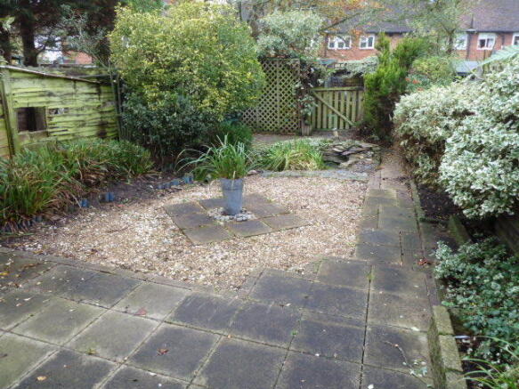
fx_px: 375
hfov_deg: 69.4
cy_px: 194
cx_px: 260
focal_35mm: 25
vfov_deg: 54.9
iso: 80
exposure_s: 1/30
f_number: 3.3
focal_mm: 4.1
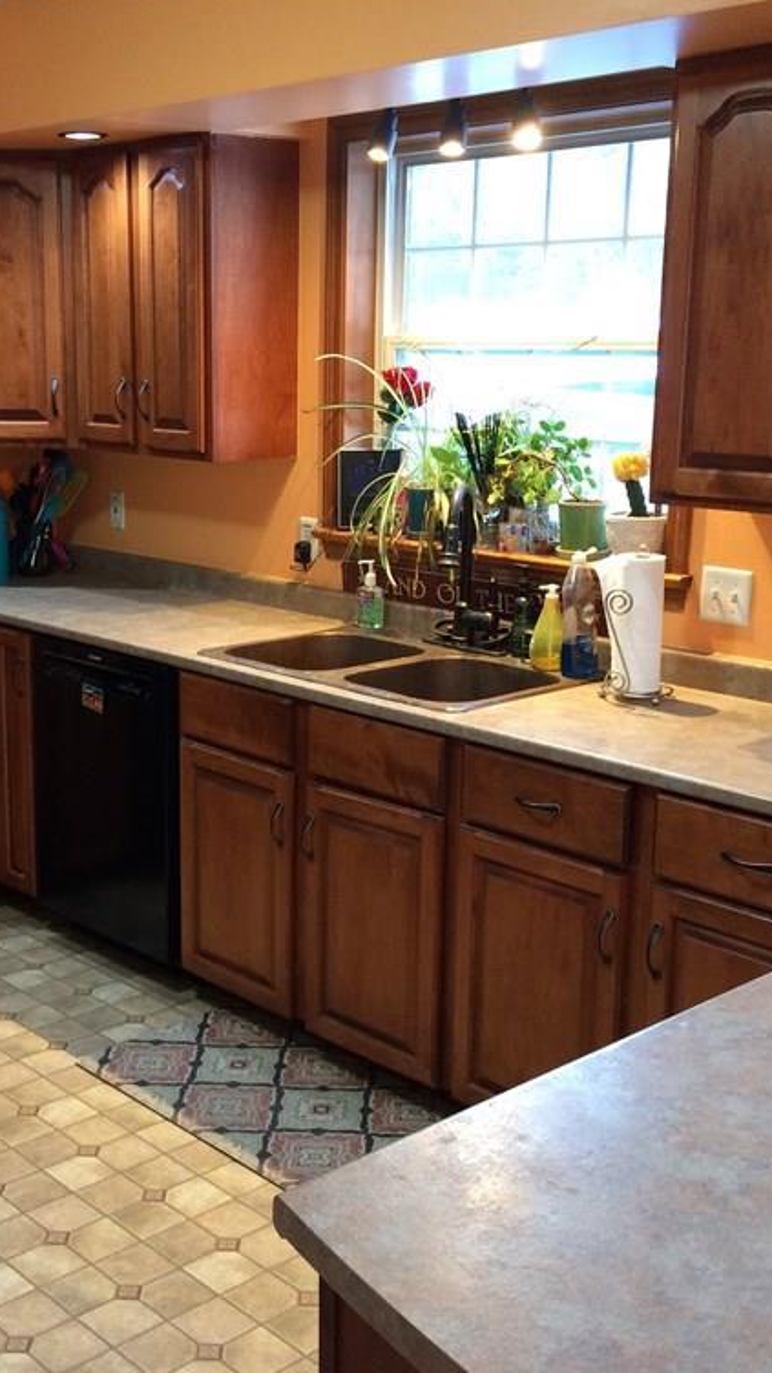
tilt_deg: -13.2
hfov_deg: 27.5
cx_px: 256
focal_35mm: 43
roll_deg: +0.3
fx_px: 1565
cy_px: 686
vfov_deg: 47.4
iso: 200
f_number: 2.2
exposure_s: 1/30
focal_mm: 4.15
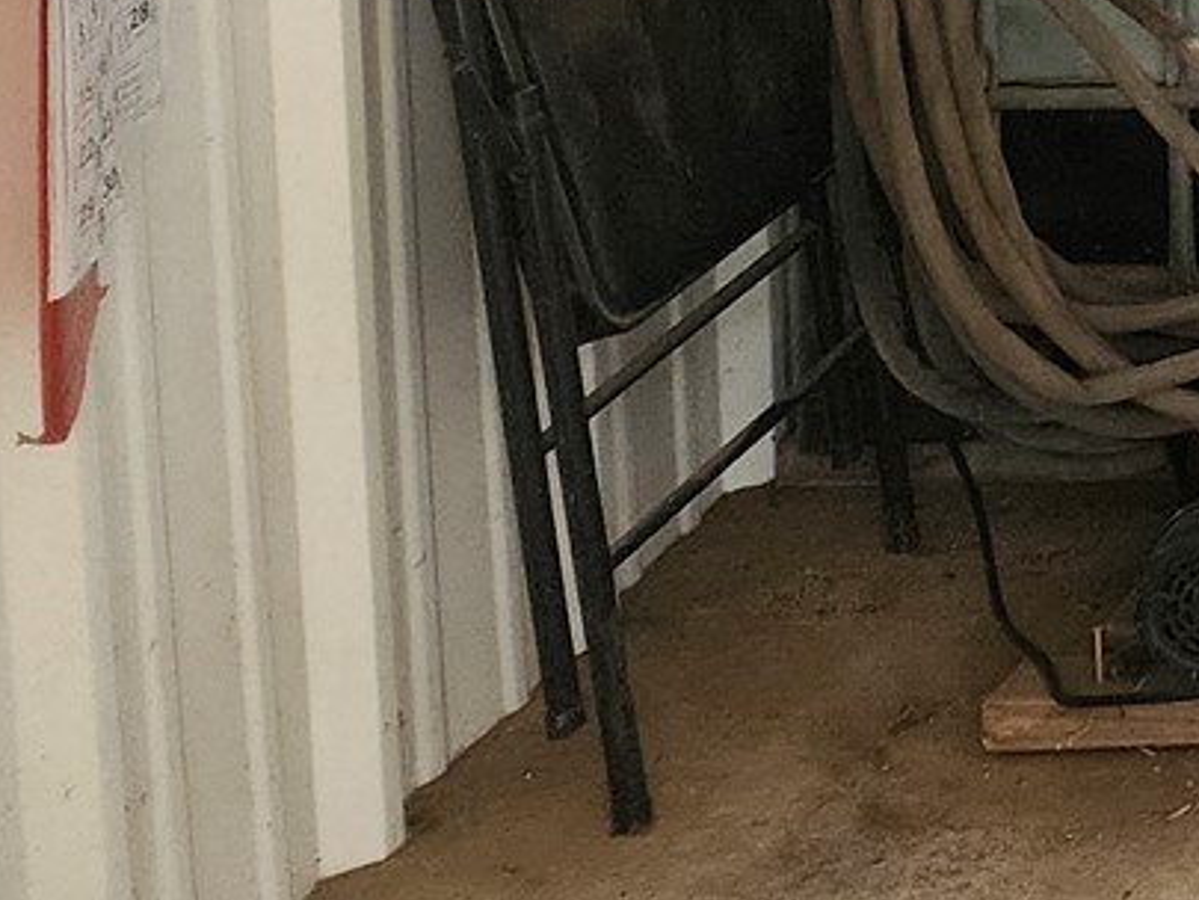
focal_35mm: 109
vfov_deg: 12.3
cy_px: -802
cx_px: 2768
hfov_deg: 13.7
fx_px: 3777
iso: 250
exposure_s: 1/120
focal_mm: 6.4
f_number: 1.8
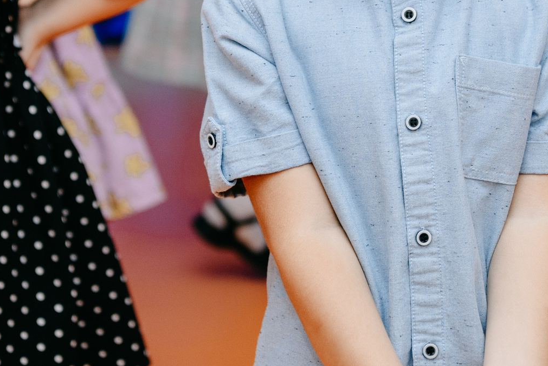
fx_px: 2390
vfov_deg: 8.7
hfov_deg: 13.1
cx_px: 333
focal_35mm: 157
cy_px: -63
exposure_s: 1/160
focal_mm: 62
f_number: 4
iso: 250
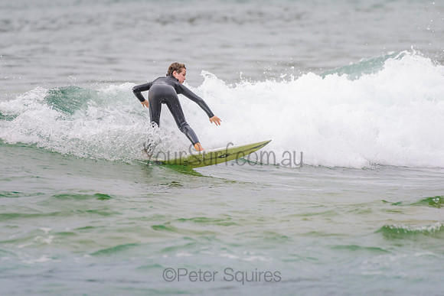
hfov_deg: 3.4
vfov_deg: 2.2
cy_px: 118
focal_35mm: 613
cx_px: 172
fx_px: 7561
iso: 400
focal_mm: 500
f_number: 5.6
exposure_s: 1/800
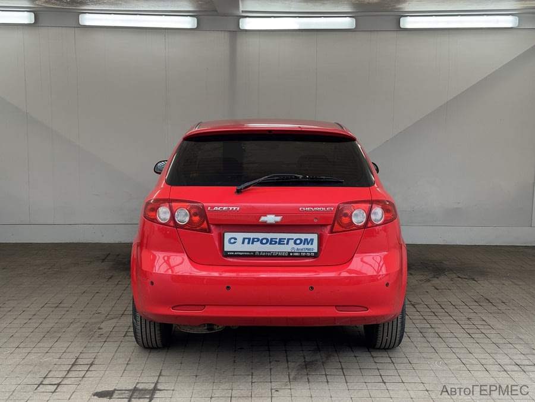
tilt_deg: -9.1
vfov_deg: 30.3
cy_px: 201
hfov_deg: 39.7
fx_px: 742
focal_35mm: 48
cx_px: 268
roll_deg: -1.7
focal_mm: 6.76
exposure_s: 1/297
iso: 64
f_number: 1.78
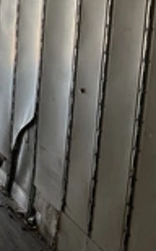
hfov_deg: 14.3
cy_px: 116
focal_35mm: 80
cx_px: -127
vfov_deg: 25.8
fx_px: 545
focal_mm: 3
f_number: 1.8
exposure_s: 1/122
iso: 25
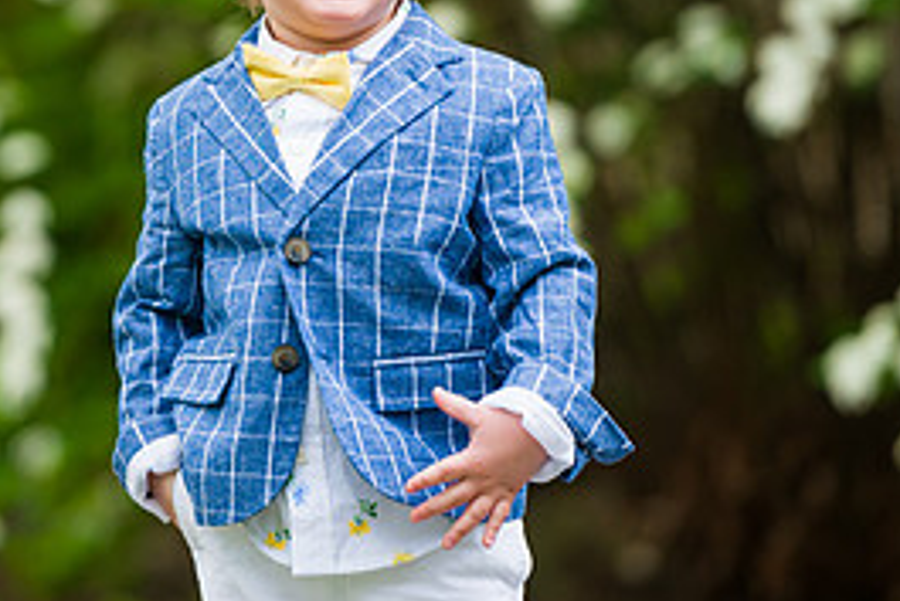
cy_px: 68
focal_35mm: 437
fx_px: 10930
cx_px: 248
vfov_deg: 3.1
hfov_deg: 4.7
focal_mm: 200
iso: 200
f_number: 3.5
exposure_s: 1/320
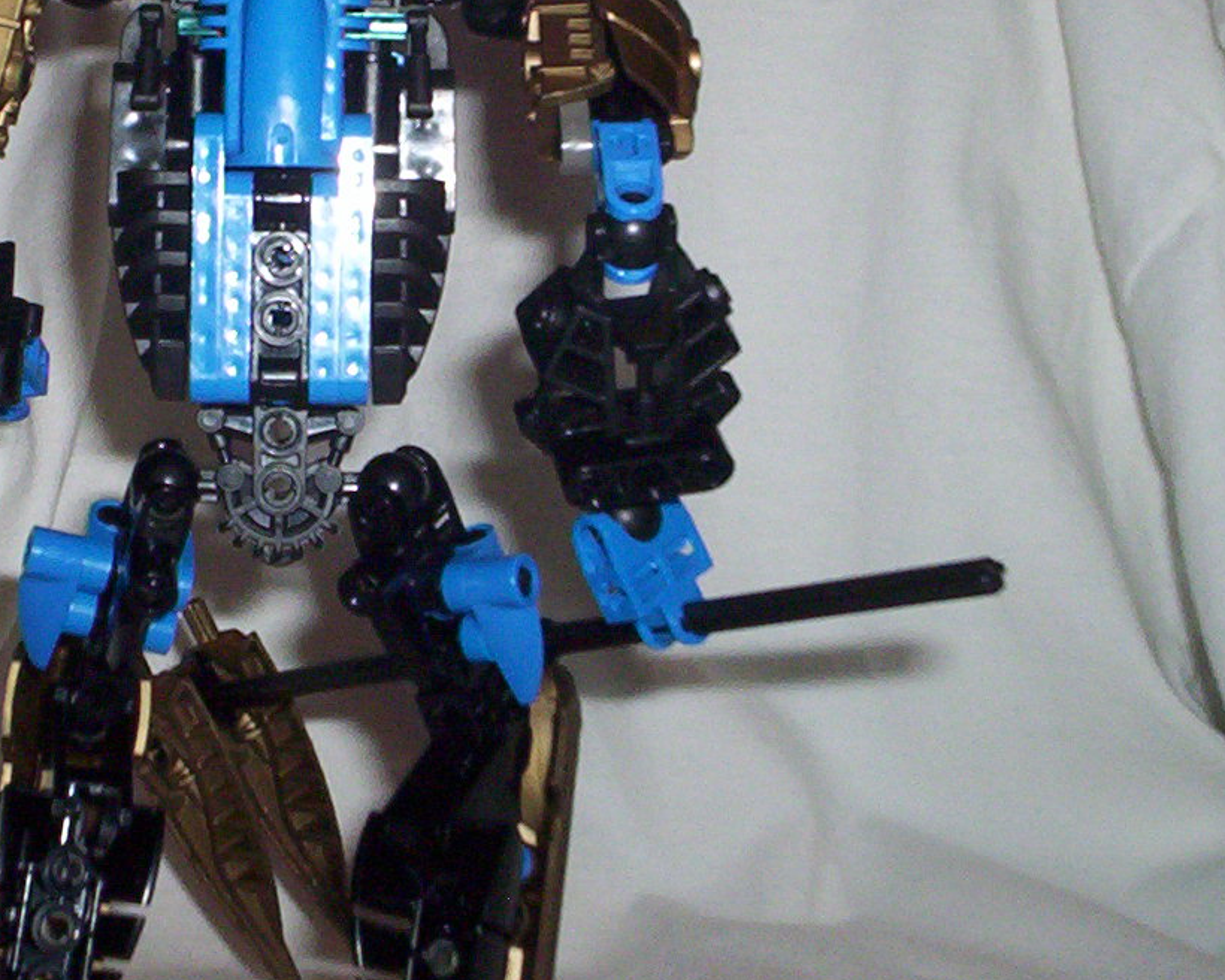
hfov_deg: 25.4
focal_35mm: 74
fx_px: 2683
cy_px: 258
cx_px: 300
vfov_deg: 20.6
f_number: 4.5
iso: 140
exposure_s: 1/60
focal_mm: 4.99
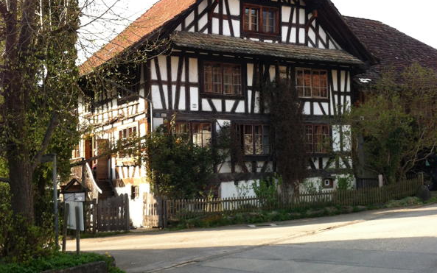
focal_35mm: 50
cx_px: 220
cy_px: 149
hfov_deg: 40.3
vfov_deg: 25.8
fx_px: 596
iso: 80
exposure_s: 1/299
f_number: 2.8
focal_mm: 3.85
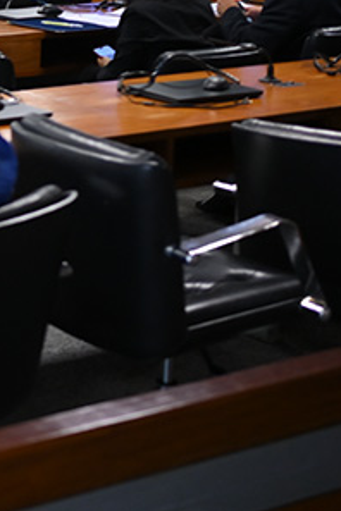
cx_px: -382
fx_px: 1435
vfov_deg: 19.9
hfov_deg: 11.8
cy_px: 62
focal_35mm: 101
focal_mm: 35
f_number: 2.2
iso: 1250
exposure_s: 1/320
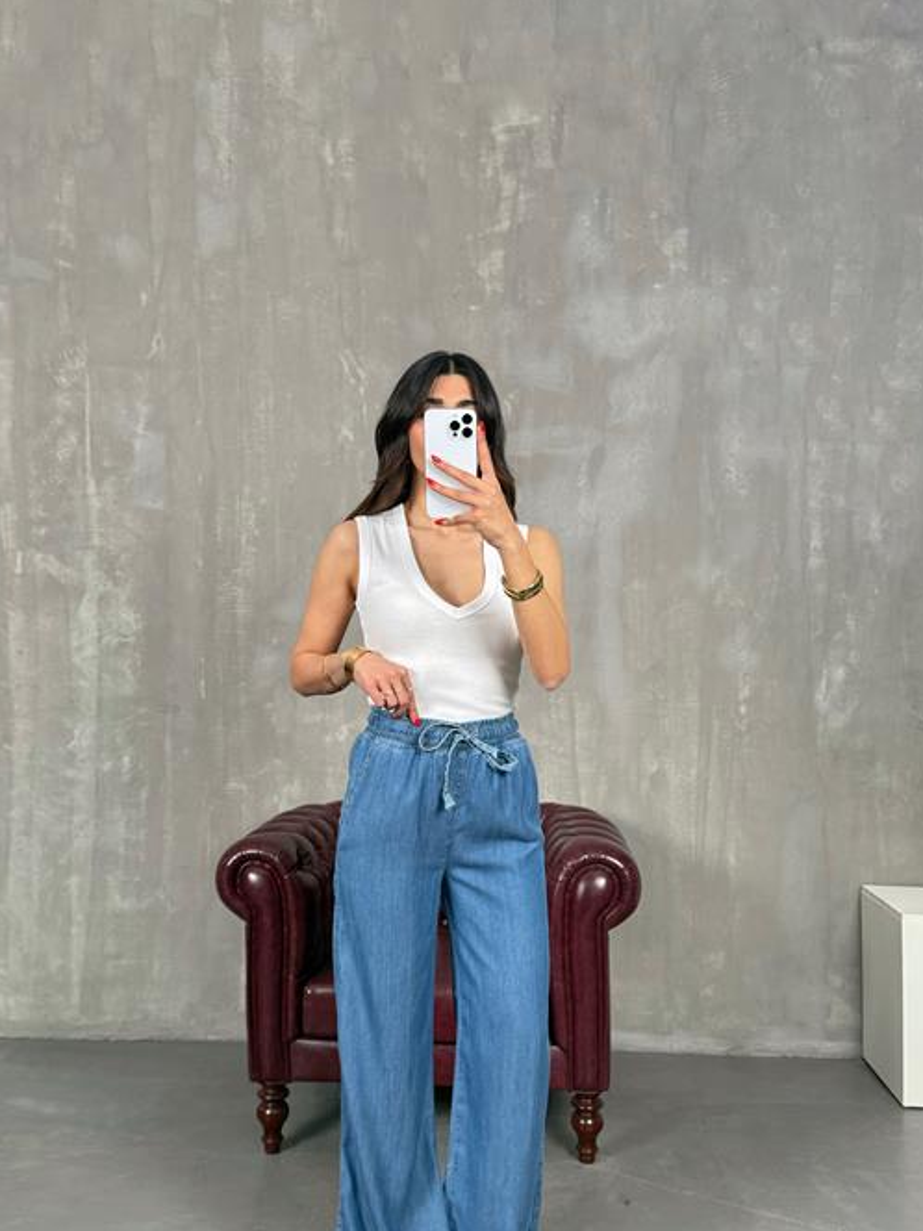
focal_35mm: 34
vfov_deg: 53.8
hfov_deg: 41.8
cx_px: 461
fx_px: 1209
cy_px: 684
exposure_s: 1/121
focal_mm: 6.76
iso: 160
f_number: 1.78
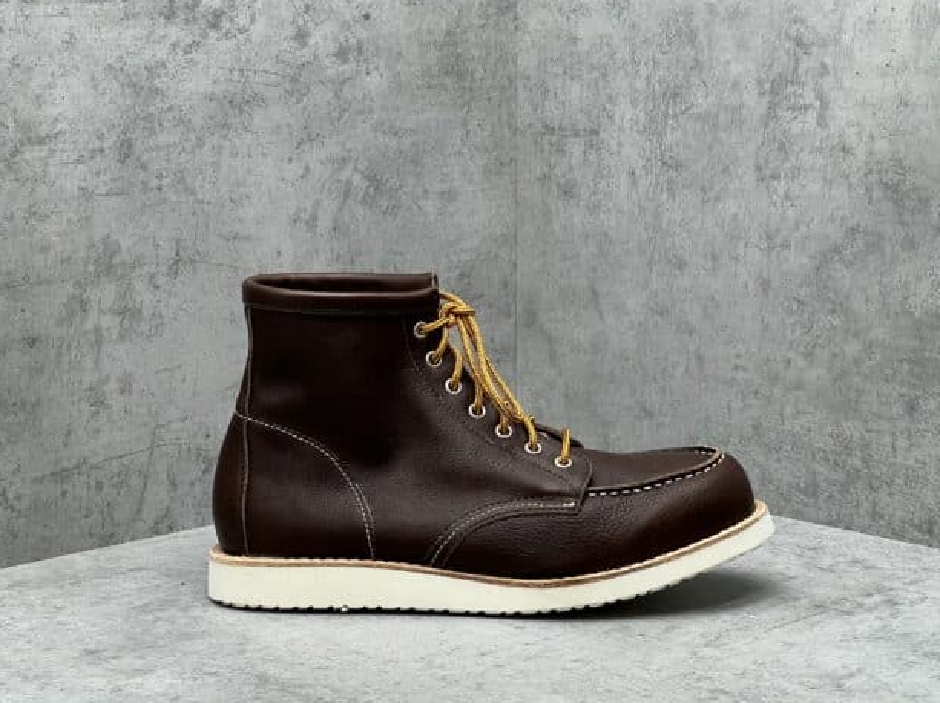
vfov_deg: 16.8
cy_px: 335
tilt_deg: -9.0
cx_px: 520
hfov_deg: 22.3
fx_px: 2388
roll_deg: +0.3
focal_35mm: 88
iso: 100
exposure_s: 1/100
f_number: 2.8
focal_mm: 9
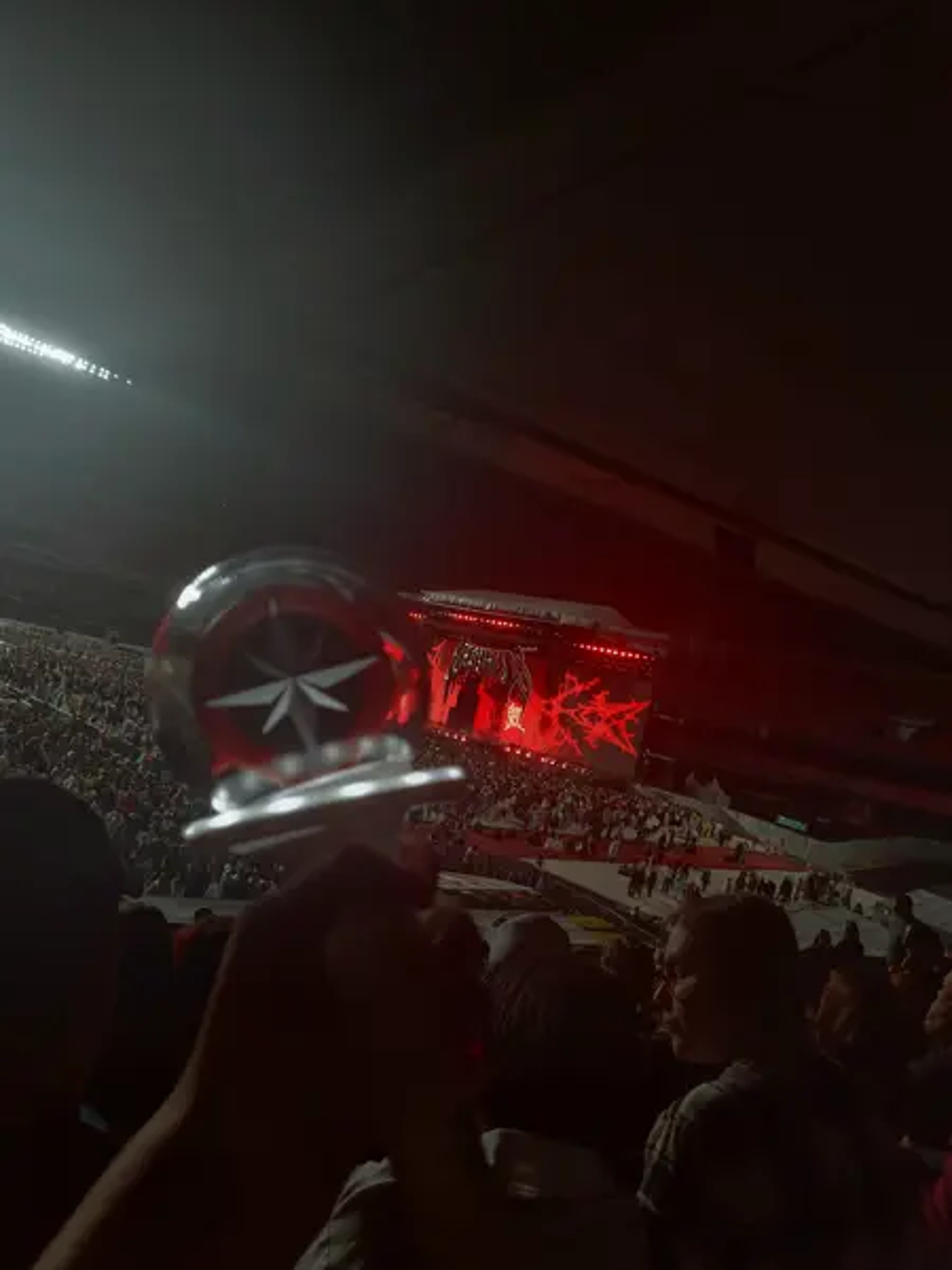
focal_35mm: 26
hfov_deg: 53.1
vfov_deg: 67.3
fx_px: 953
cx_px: 476
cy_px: 635
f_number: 1.8
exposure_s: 1/200
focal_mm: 5.4
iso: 50
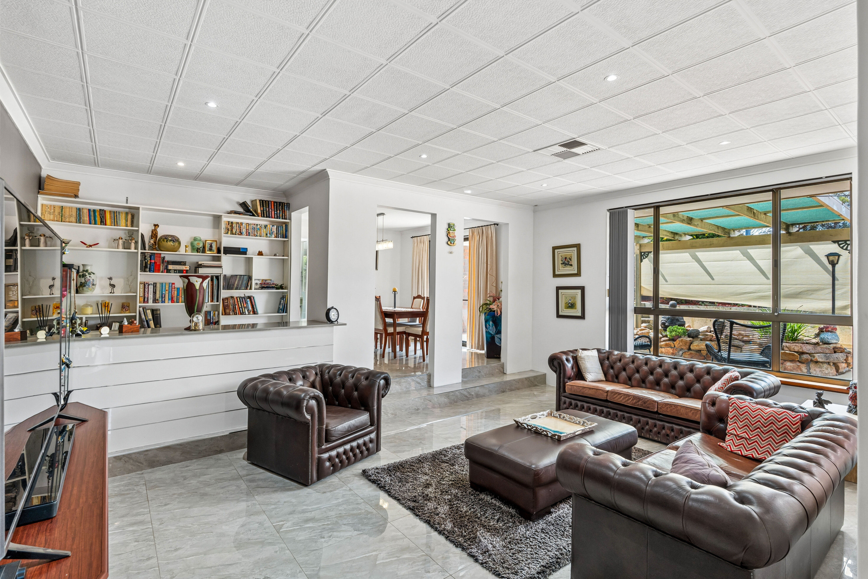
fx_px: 422
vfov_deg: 68.9
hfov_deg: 91.6
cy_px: 290
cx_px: 434
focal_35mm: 18
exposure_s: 1/60
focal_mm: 17.5
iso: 640
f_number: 7.1
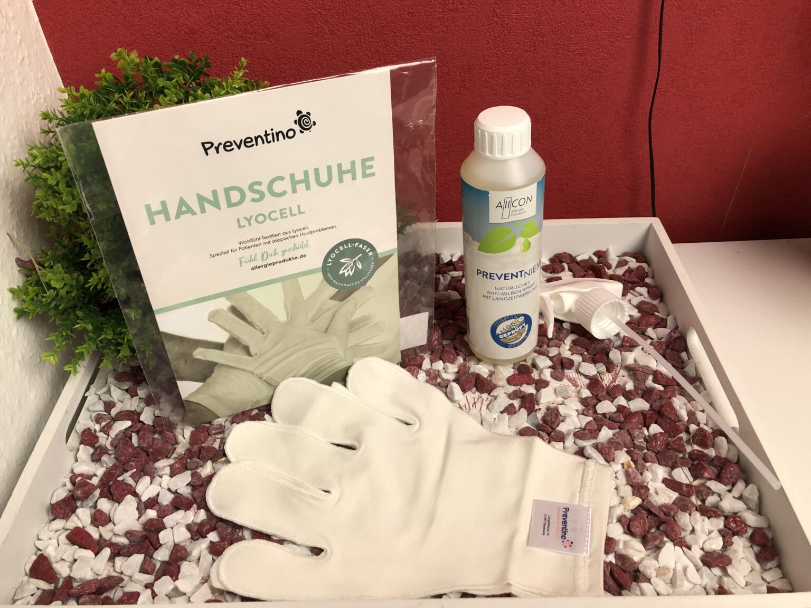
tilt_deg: -42.7
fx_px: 656
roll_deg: +1.3
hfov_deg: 63.4
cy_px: 304
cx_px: 406
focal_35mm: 28
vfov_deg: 49.7
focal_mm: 3.99
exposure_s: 1/33
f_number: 1.8
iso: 25
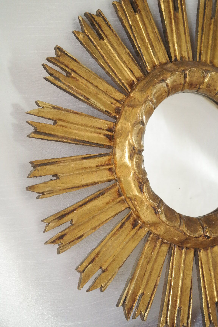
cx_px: 109
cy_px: 164
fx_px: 699
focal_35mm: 77
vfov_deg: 26.3
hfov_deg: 17.7
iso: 3200
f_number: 9
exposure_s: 1/30
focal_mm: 50
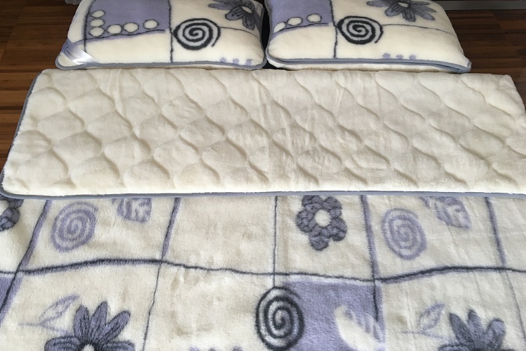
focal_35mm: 31
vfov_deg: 42.3
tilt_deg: -51.9
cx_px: 258
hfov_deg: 60.3
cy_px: 157
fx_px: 453
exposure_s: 1/33
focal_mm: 4.15
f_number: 2.2
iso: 80
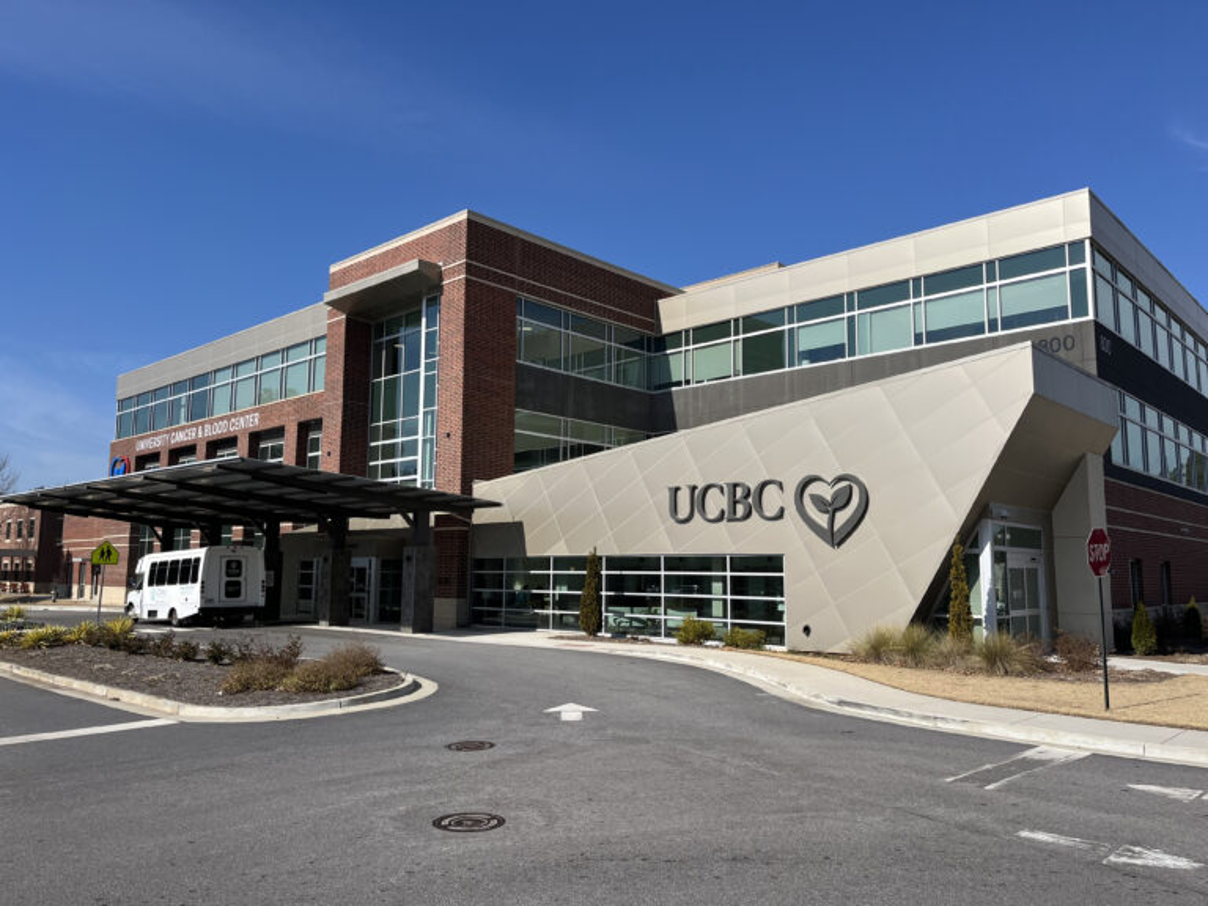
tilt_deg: +7.3
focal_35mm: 26
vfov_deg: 53.1
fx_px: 907
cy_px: 453
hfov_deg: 67.3
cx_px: 604
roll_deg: +0.0
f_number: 1.6
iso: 50
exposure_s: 1/4651
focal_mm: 5.1
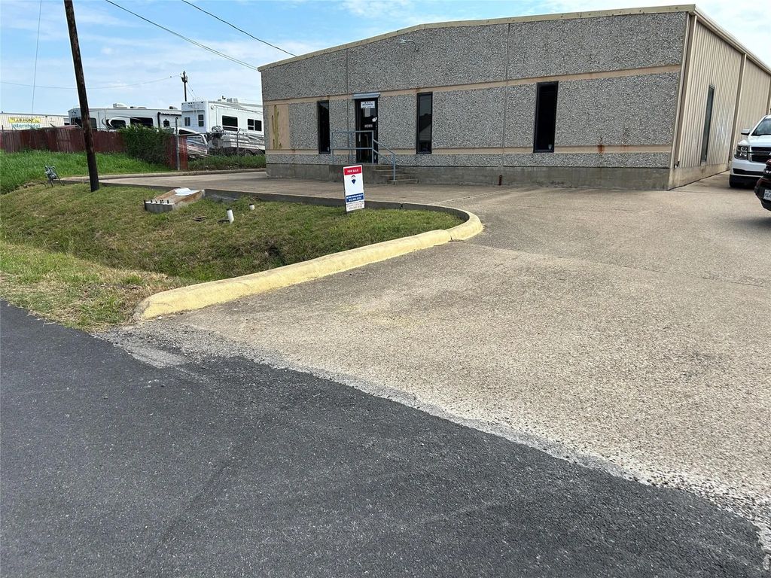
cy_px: 289
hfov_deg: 67.3
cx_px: 386
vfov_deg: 53.1
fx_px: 579
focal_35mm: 26
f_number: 1.5
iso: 50
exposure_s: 1/2994
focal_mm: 5.7
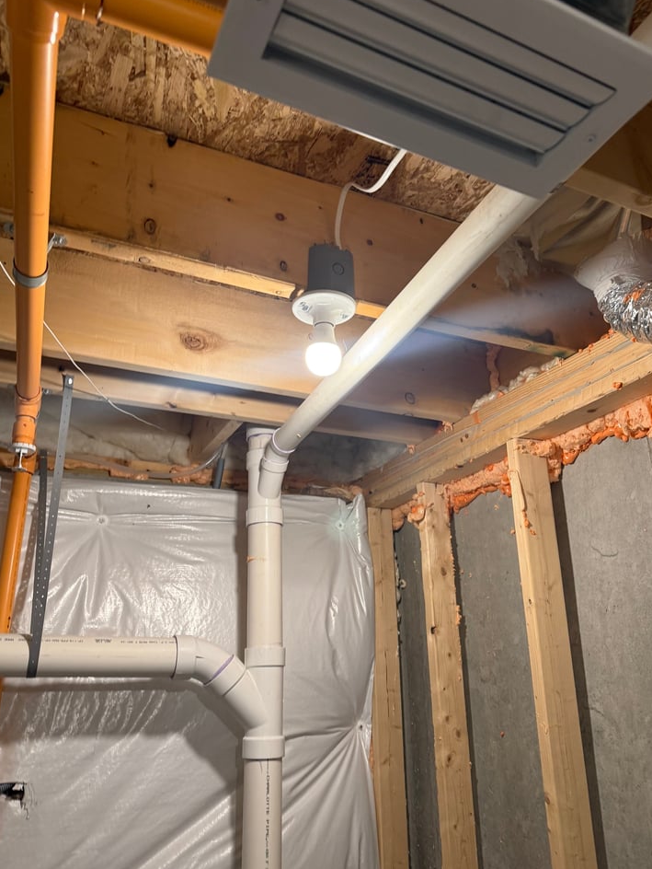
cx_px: 338
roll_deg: +3.9
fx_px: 652
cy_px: 444
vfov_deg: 67.3
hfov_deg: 53.1
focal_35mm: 26
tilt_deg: +23.1
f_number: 1.78
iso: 200
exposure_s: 1/60
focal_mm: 6.76
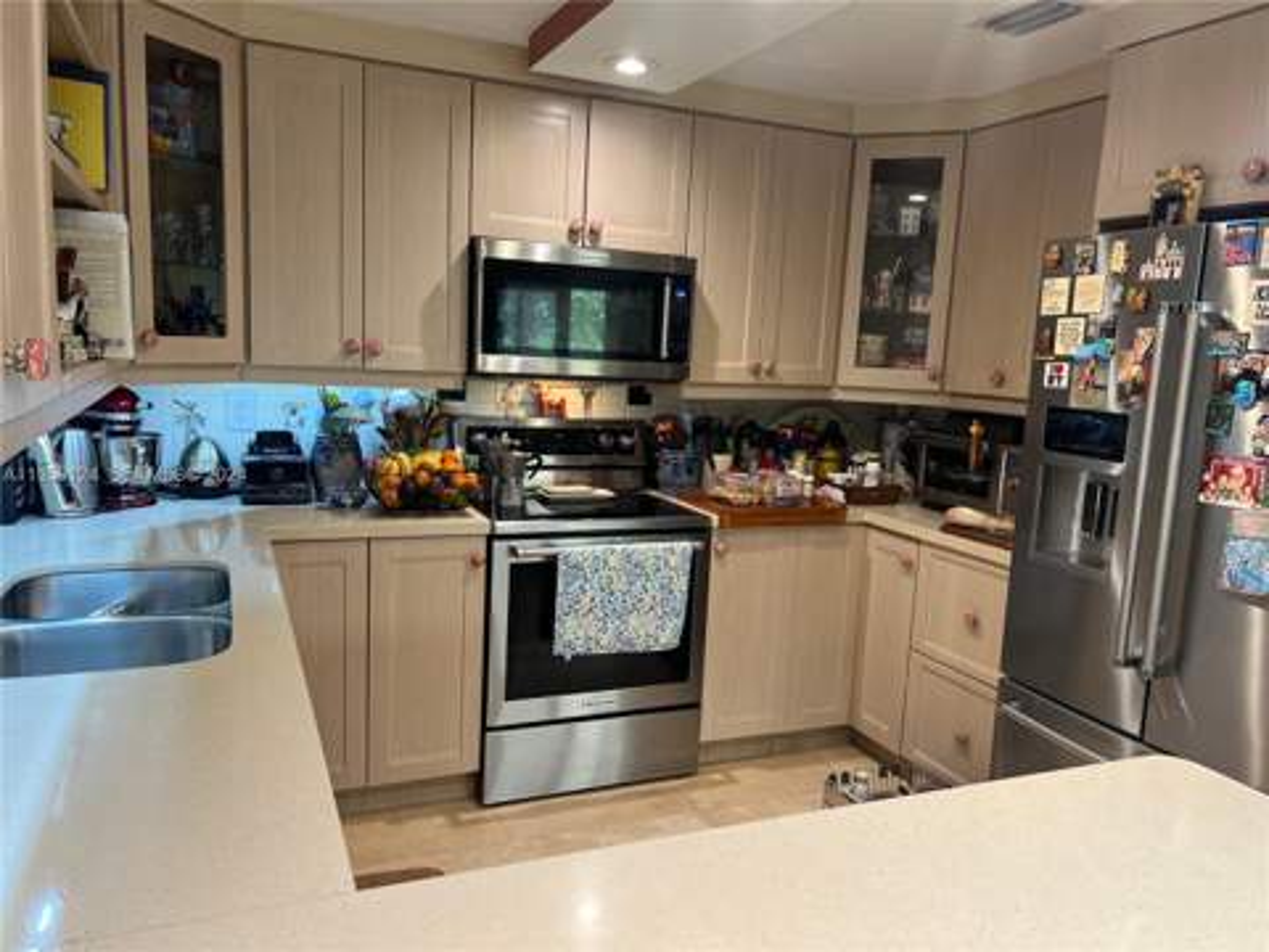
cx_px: 634
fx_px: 953
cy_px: 476
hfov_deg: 67.3
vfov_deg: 53.1
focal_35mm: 26
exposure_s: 1/60
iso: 80
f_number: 1.5
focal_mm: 5.7
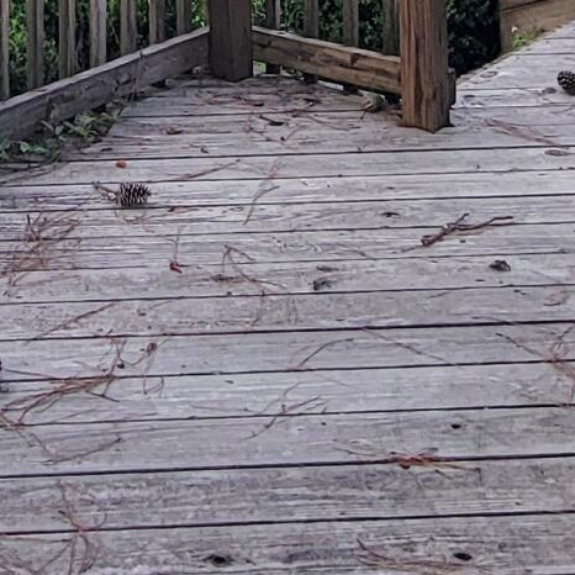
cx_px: 56
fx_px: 1391
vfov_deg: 18.7
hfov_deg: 22.8
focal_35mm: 74
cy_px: -432
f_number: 2.2
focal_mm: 2.2
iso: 50
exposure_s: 1/385
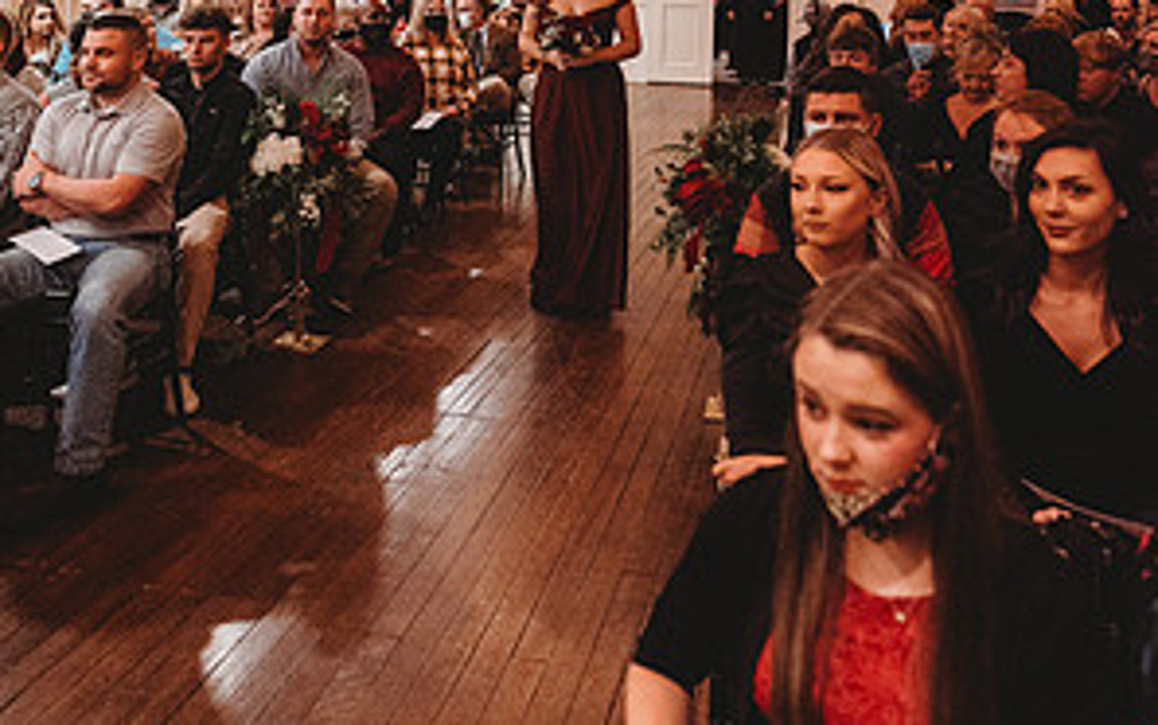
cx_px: 577
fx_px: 1168
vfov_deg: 31.3
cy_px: -39
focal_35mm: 37
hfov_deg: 52.7
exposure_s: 1/160
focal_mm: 24
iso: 5000
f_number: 2.8
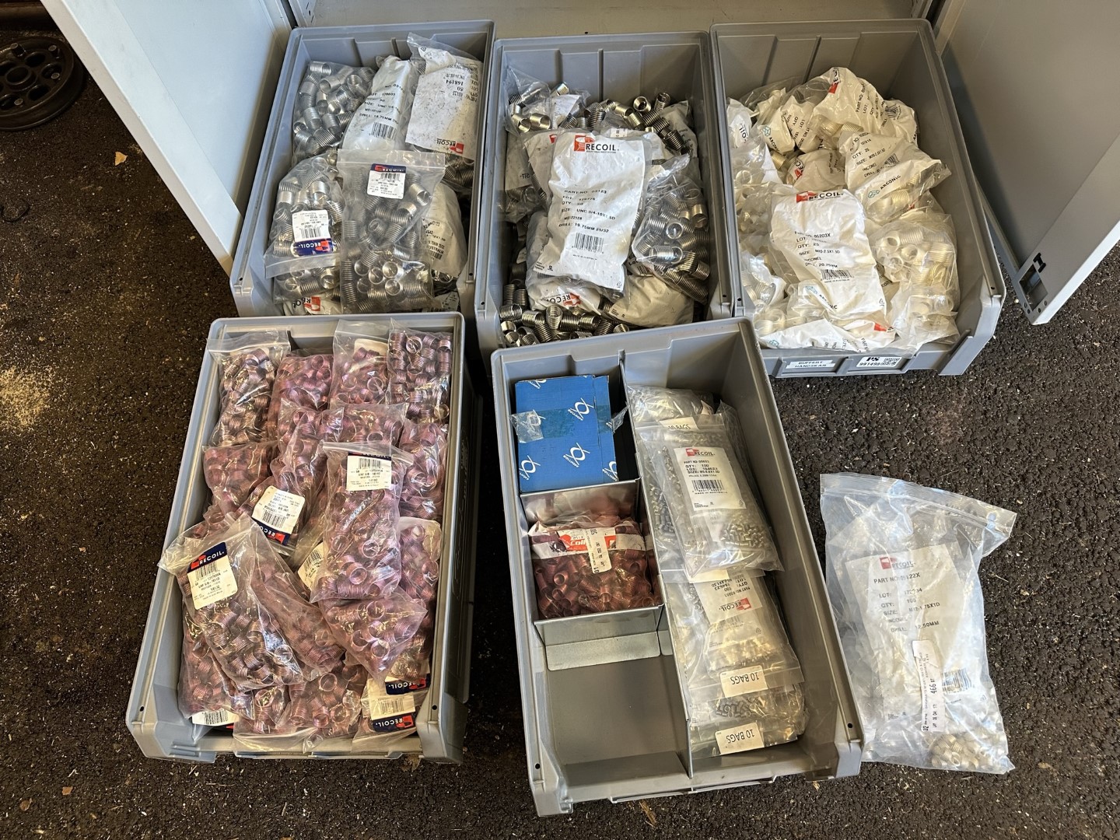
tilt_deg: -63.8
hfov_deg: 71.6
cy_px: 420
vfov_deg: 56.8
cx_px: 560
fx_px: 777
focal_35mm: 24
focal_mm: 6.86
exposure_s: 1/100
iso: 200
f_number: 1.78
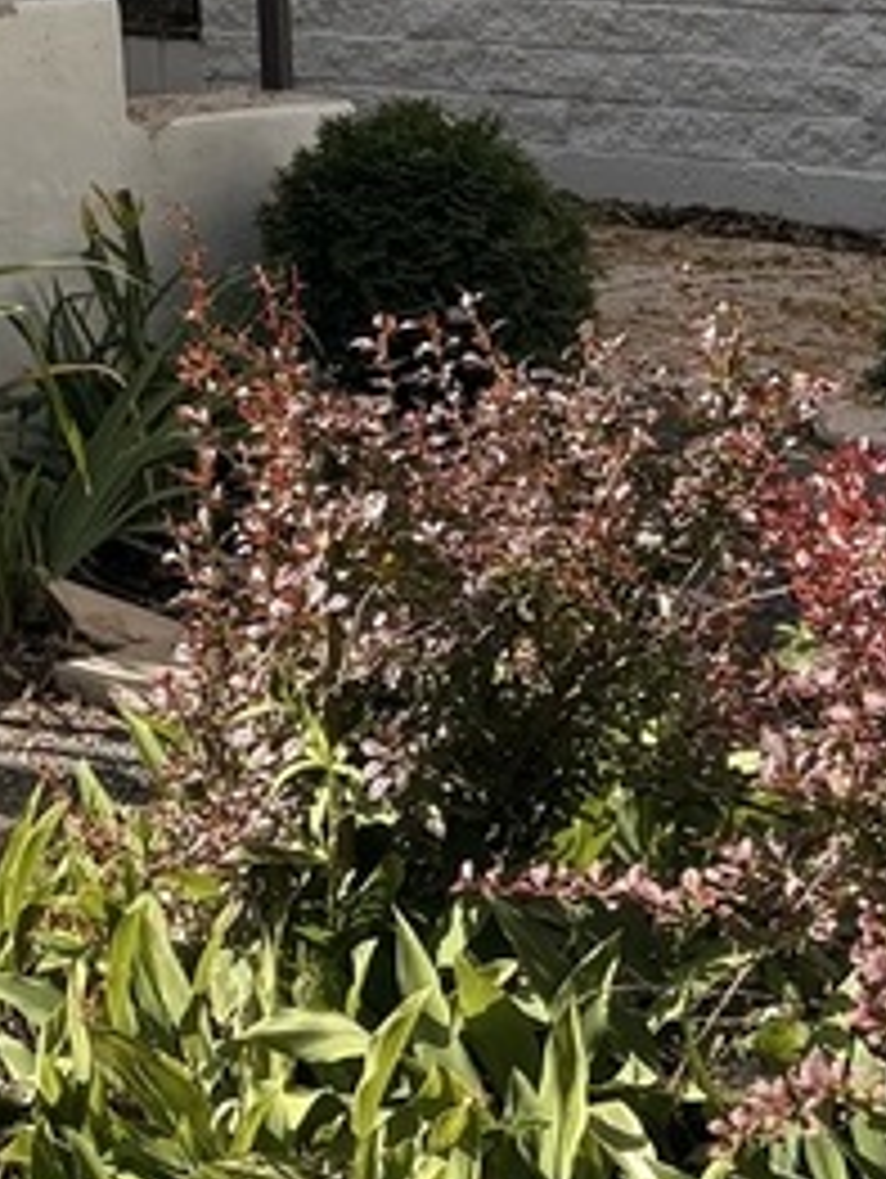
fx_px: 3646
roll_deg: +1.8
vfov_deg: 16.6
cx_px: -819
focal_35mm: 107
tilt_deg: +7.2
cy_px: -616
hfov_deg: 12.4
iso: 50
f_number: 1.6
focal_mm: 5.96
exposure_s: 1/3279
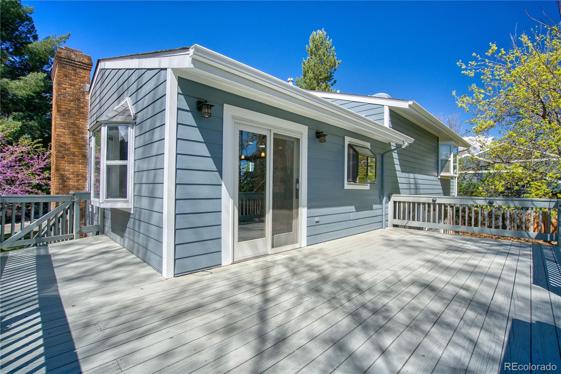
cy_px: 187
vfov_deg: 73.7
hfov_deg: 96.7
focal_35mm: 16
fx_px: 249
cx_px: 280
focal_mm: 16
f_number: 4
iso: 500
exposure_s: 1/3200
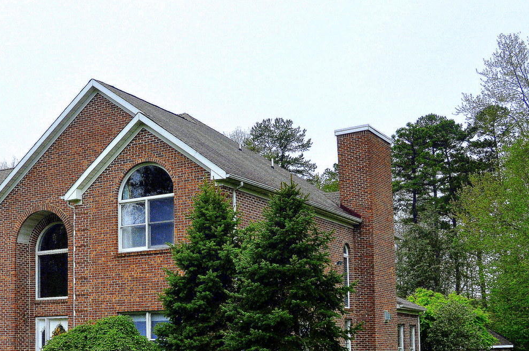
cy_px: 282
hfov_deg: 33.5
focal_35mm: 58
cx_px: 103
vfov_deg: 23.0
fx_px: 851
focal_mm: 24
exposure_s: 1/160
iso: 400
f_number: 9
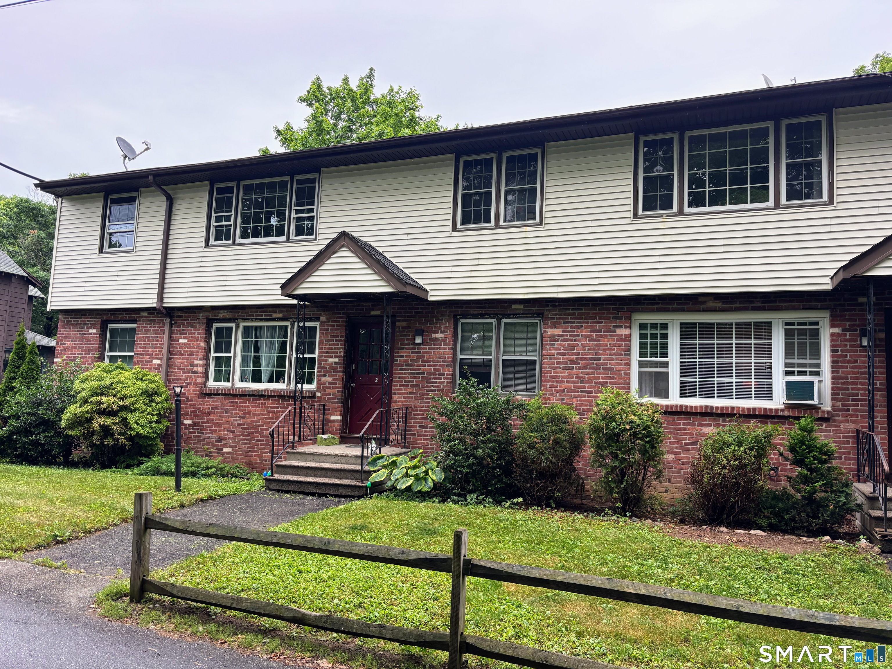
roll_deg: -2.4
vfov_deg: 53.1
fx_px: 670
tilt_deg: +4.2
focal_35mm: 26
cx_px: 446
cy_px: 334
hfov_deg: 67.3
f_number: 1.6
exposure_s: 1/313
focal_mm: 5.96
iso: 50
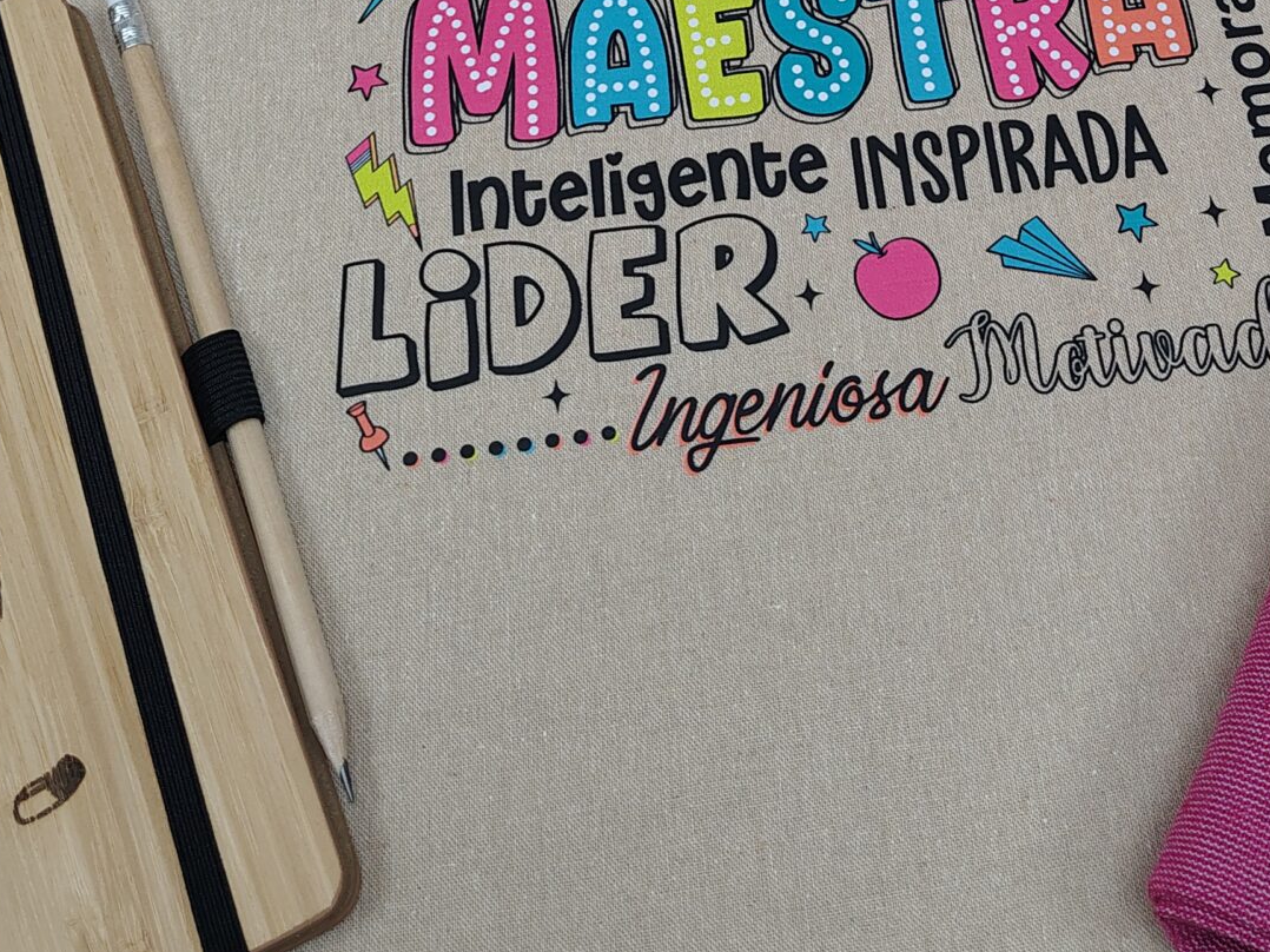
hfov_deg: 33.7
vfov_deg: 22.9
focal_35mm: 57
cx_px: 755
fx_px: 2091
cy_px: -276
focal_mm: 5.56
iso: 283
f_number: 1.8
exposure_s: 1/100
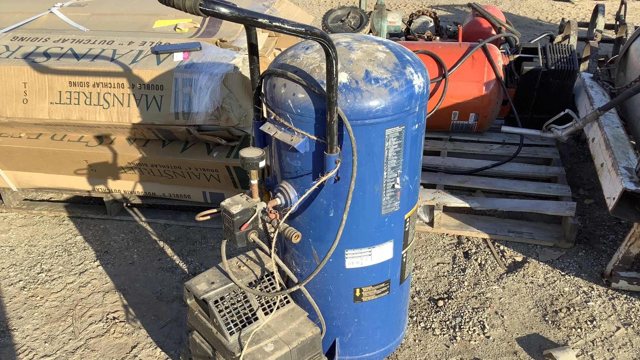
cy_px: 237
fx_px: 577
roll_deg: +1.1
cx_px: 321
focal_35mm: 34
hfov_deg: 58.0
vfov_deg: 34.4
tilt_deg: -32.3
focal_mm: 3.3
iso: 25
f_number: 2.4
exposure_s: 1/503
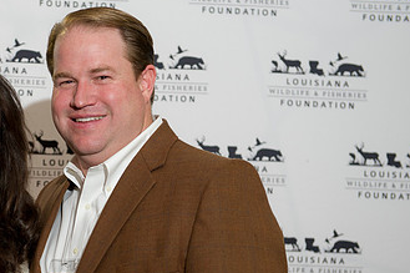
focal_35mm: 97
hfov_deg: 20.8
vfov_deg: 14.0
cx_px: 72
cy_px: 202
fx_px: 1104
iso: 800
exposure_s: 1/125
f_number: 3.5
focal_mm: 55
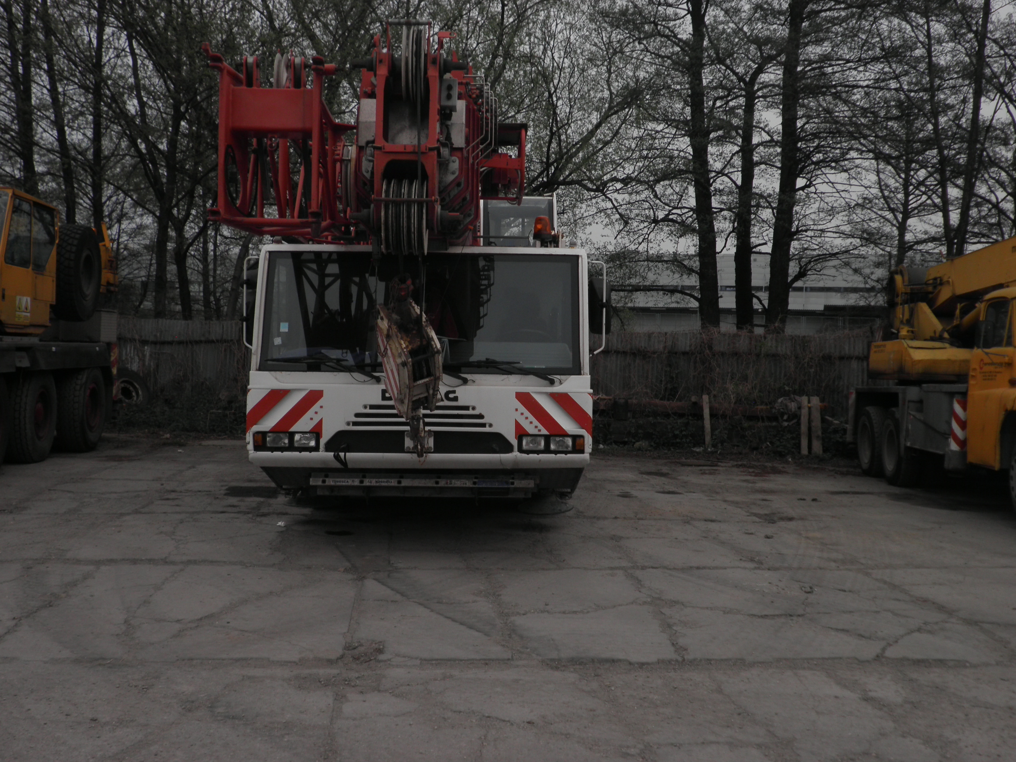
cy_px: 381
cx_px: 508
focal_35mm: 39
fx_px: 1145
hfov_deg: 47.9
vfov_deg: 36.8
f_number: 10.2
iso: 64
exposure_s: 1/80
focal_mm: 7
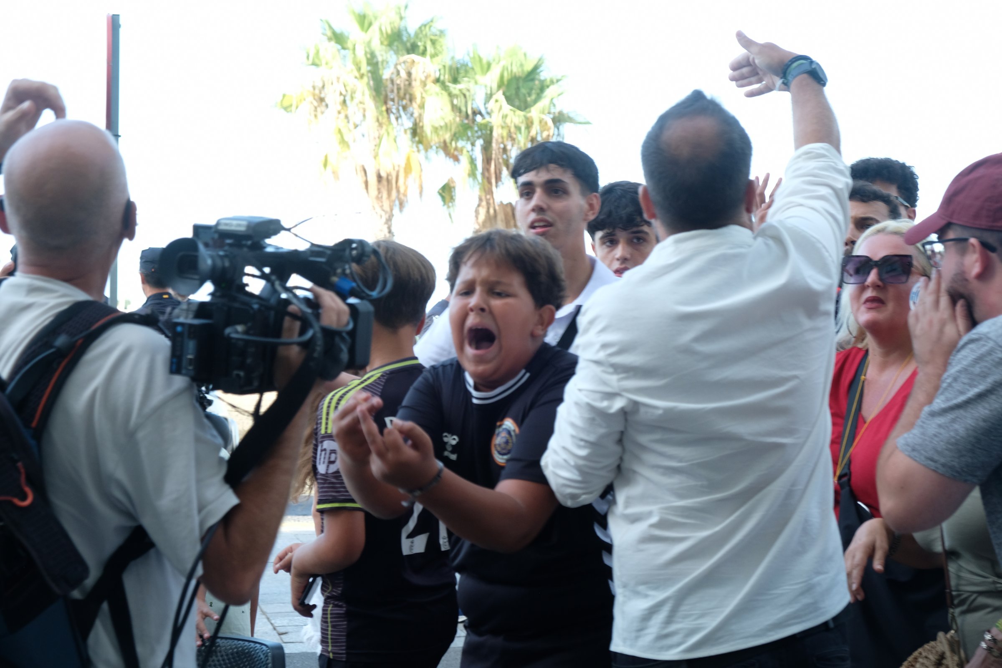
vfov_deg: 16.5
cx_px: 501
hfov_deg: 24.5
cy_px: 334
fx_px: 2310
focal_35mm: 83
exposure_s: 1/250
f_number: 6.4
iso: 800
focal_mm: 55
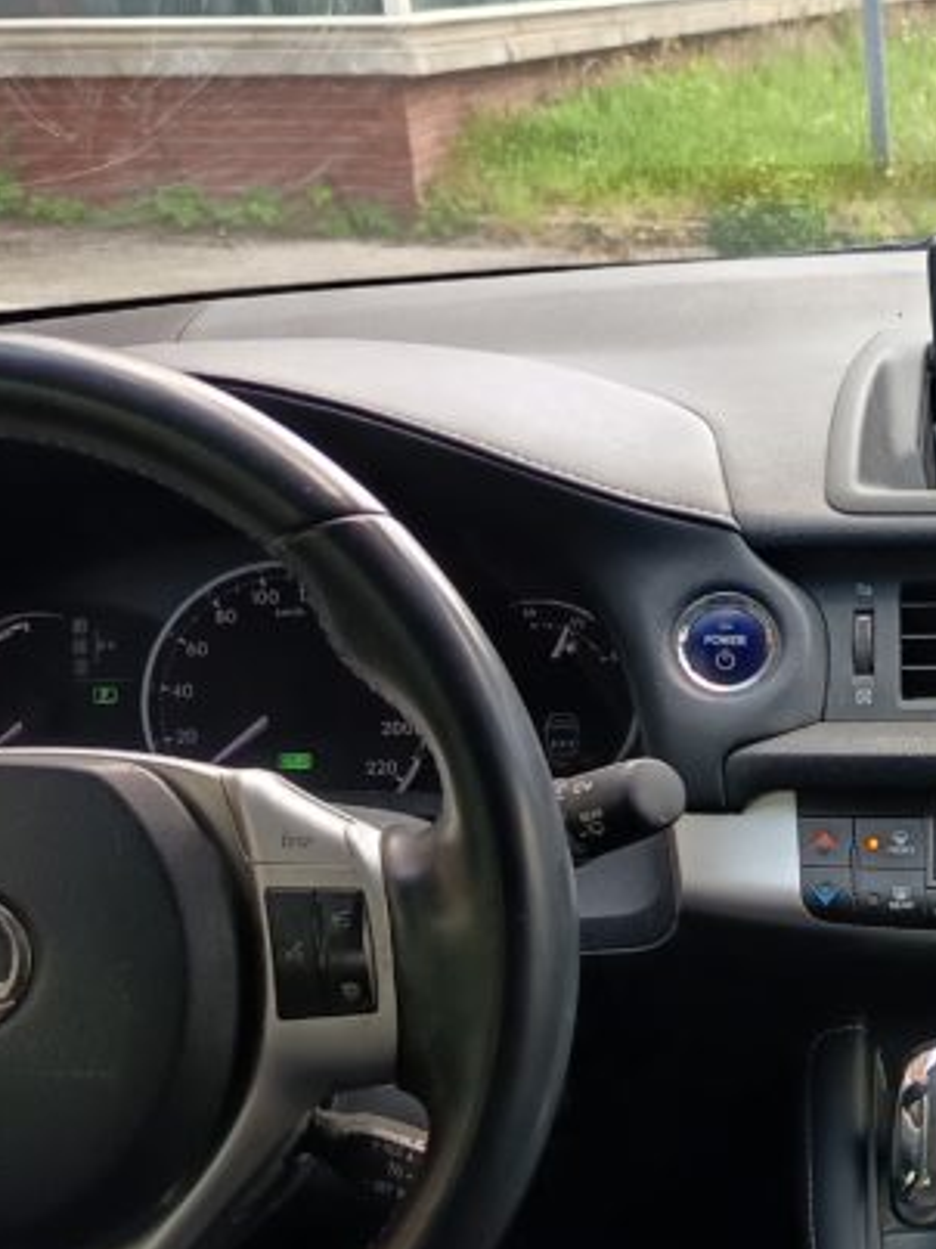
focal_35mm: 61
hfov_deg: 21.9
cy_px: 930
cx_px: 1175
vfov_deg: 31.2
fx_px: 2200
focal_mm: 5.27
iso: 174
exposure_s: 1/100
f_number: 1.7
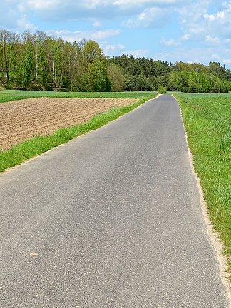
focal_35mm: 63
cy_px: 130
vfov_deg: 30.7
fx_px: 561
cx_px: 93
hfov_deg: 23.3
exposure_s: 1/250
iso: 100
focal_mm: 21
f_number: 8
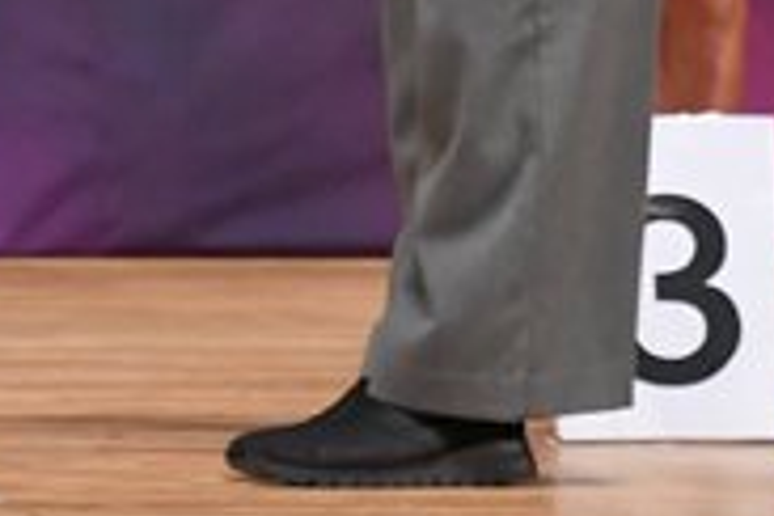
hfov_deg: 1.7
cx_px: -99
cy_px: -503
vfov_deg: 1.1
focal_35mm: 1207
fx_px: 25948
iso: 4500
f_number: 5.6
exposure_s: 1/400
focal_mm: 190
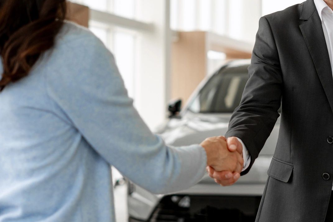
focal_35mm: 99
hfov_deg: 20.5
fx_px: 916
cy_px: 84
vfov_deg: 13.8
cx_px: 235
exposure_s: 1/640
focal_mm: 50
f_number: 2.5
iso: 500
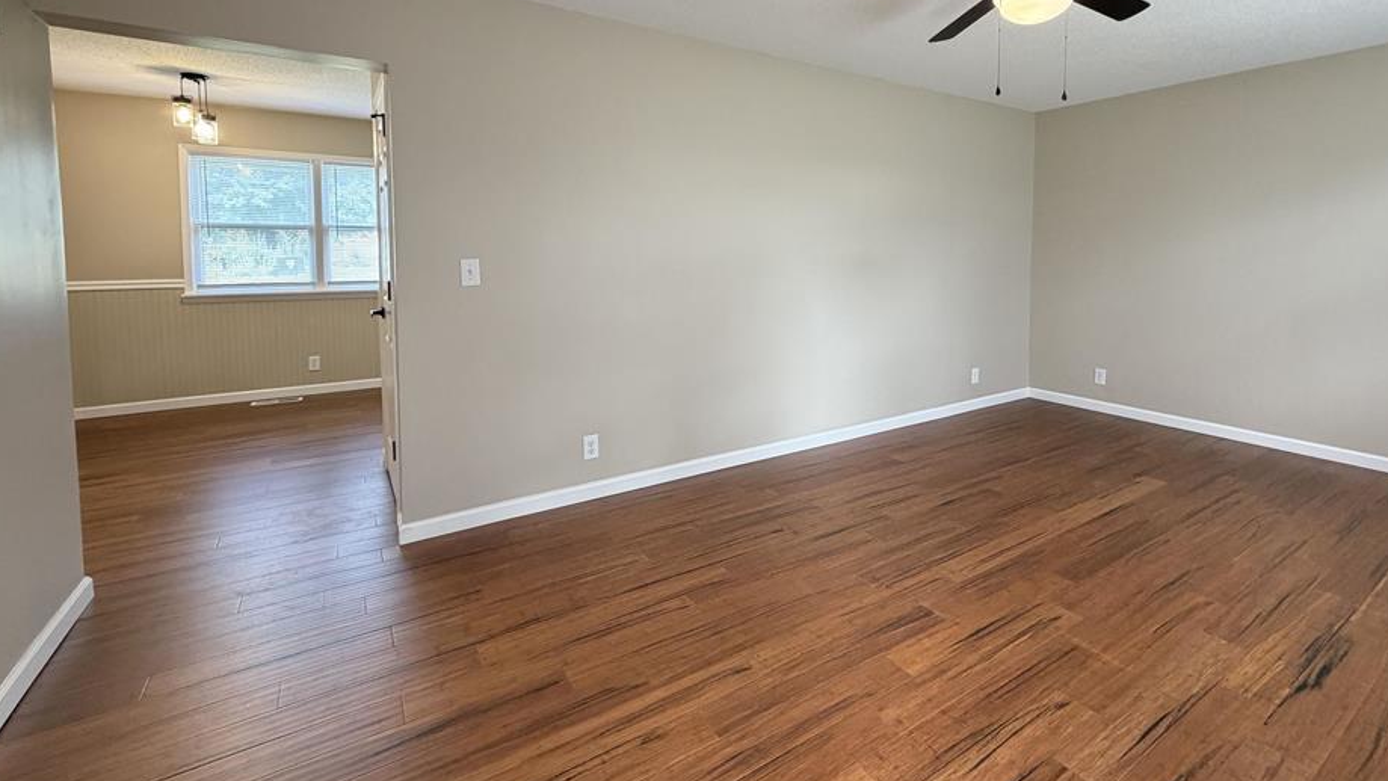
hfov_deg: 95.7
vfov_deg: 63.0
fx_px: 626
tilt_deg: -4.2
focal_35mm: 17
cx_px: 757
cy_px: 290
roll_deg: -0.1
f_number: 2.2
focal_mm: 2.22
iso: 320
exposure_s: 1/60
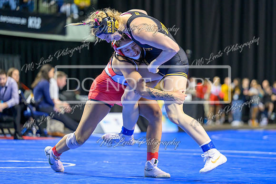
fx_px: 1128
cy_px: 92
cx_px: 142
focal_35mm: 147
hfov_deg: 13.9
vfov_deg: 9.3
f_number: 2.8
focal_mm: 135
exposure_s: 1/800
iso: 2500
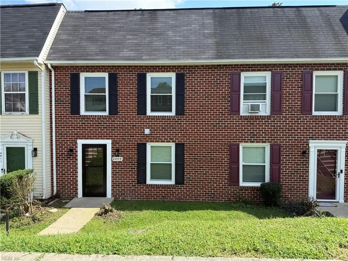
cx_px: 174
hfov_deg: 71.6
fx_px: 241
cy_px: 130
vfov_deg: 56.8
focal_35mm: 24
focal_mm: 6.76
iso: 100
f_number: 1.78
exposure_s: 1/2445
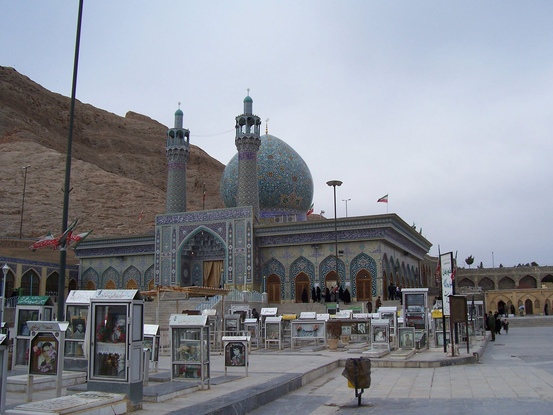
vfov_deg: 41.8
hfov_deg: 54.0
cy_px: 208
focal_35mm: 34
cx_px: 276
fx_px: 543
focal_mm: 5.6
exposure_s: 1/750
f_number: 5.6
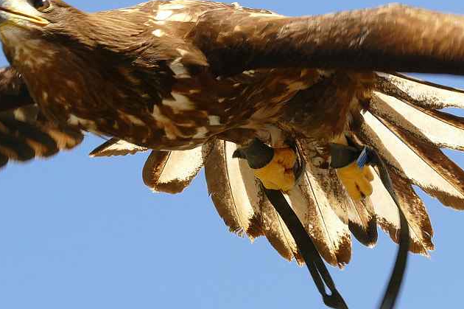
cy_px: 159
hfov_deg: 8.4
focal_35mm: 244
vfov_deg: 5.6
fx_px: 3142
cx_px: 396
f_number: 6.3
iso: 200
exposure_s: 1/500
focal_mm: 34.91
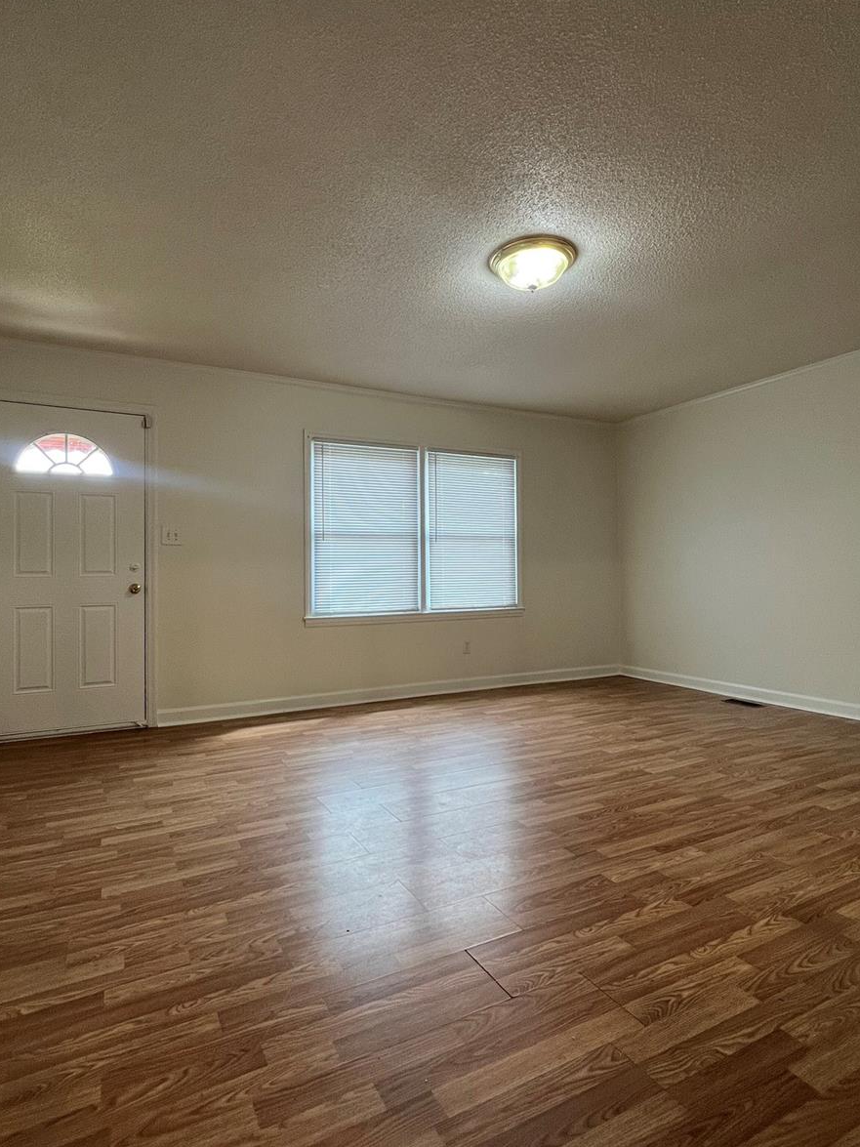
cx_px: 400
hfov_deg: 74.6
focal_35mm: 17
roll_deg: -0.1
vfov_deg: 91.0
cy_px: 570
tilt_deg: +0.6
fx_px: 563
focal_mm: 1.57
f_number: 1.8
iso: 160
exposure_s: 1/120
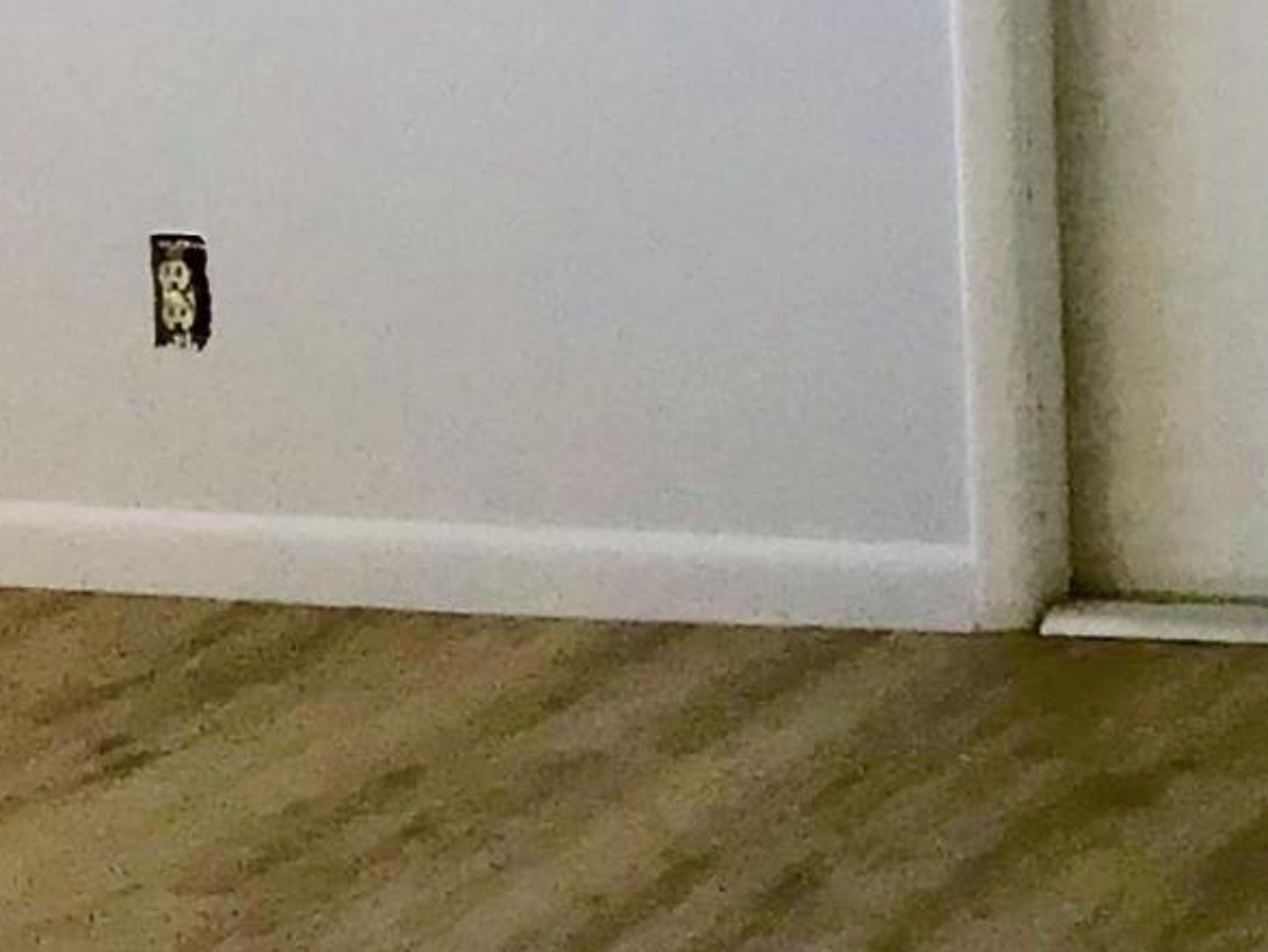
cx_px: 2681
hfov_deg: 11.5
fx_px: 5571
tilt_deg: -8.6
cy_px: -24
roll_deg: +0.0
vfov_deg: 9.7
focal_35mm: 152
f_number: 2.4
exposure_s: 1/60
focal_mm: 3.3
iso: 32
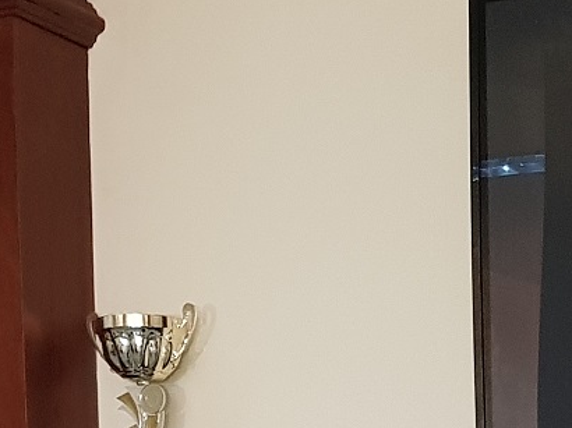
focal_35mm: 128
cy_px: 892
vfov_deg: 10.5
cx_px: 585
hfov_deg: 15.1
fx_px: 2114
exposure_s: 1/33
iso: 250
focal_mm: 4.3
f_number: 1.7
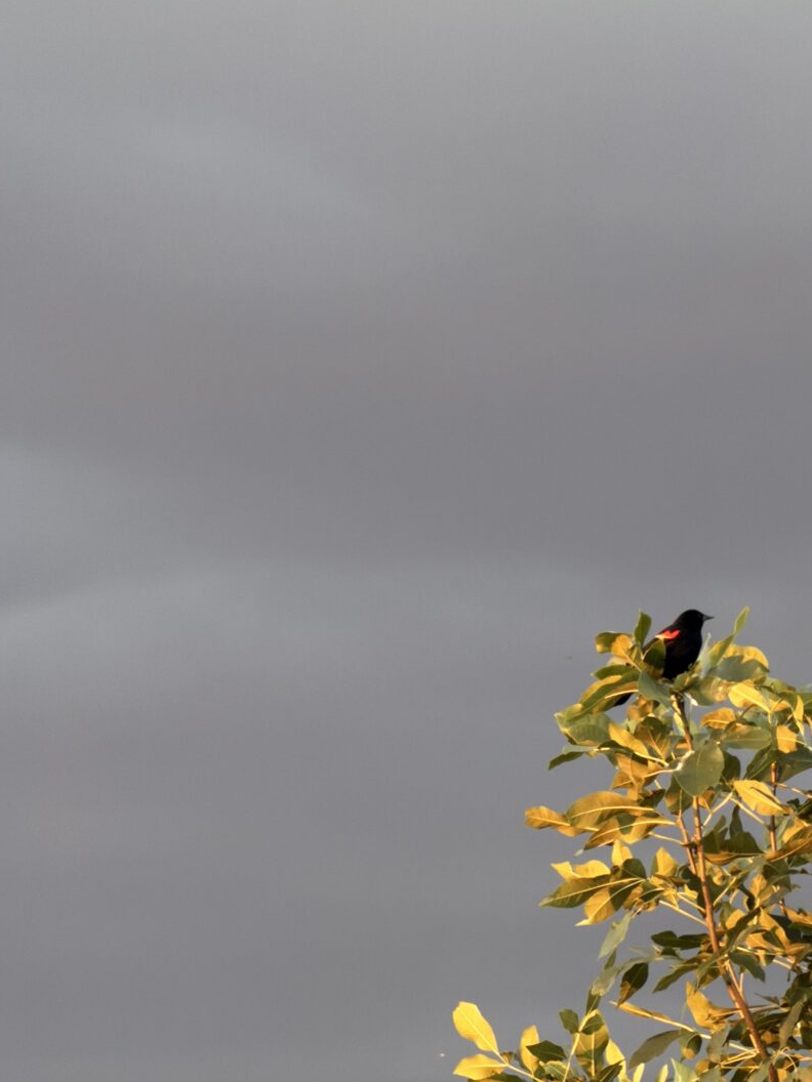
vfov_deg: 7.0
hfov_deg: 5.2
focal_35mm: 284
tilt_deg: +6.6
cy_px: 619
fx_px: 8883
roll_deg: -0.5
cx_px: 551
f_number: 2.8
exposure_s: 1/121
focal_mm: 16.89
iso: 125
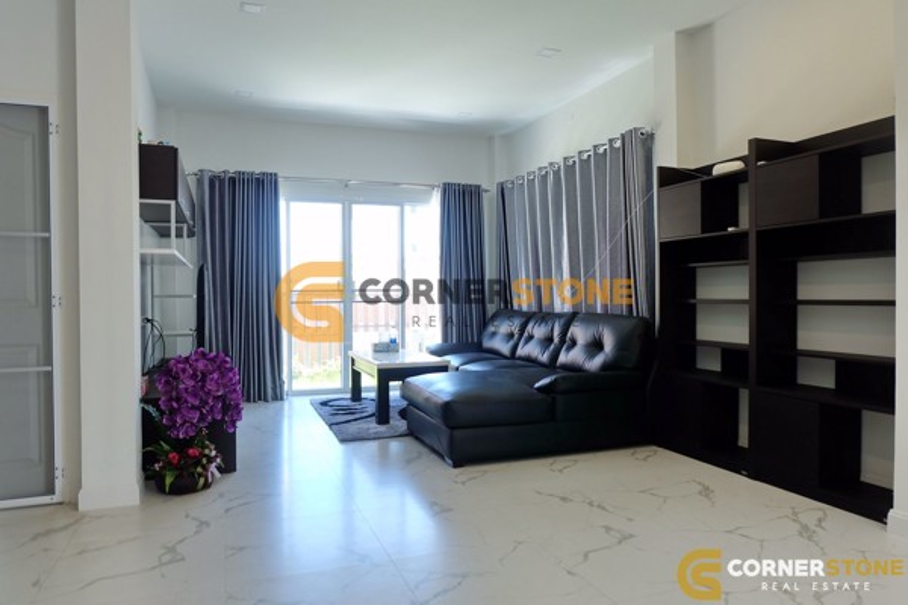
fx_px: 605
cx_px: 454
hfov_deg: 73.7
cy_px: 302
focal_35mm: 24
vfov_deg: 53.1
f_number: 3.5
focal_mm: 16
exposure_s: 1/38
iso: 200
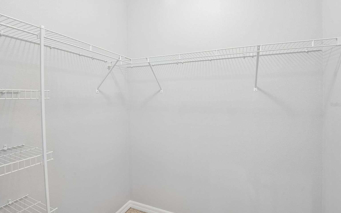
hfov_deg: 94.4
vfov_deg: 68.0
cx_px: 172
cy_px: 104
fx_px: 158
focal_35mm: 17
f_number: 8
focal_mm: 16
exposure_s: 1/5
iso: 400
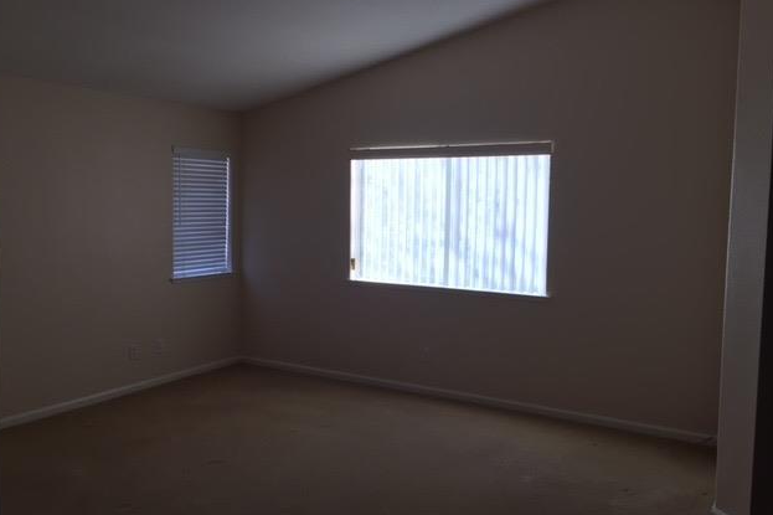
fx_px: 665
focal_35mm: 31
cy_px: 258
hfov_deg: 60.3
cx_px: 380
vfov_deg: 42.3
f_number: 2.2
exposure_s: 1/120
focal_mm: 4.15
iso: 40
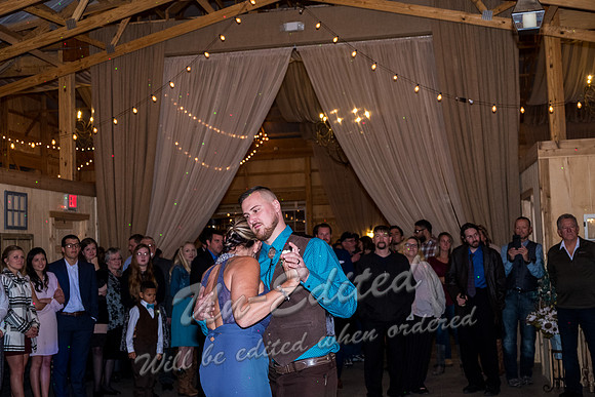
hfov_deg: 43.6
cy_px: 198
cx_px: 298
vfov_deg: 29.9
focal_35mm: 45
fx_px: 744
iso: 1600
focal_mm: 30.2
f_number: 3.6
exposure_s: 1/200
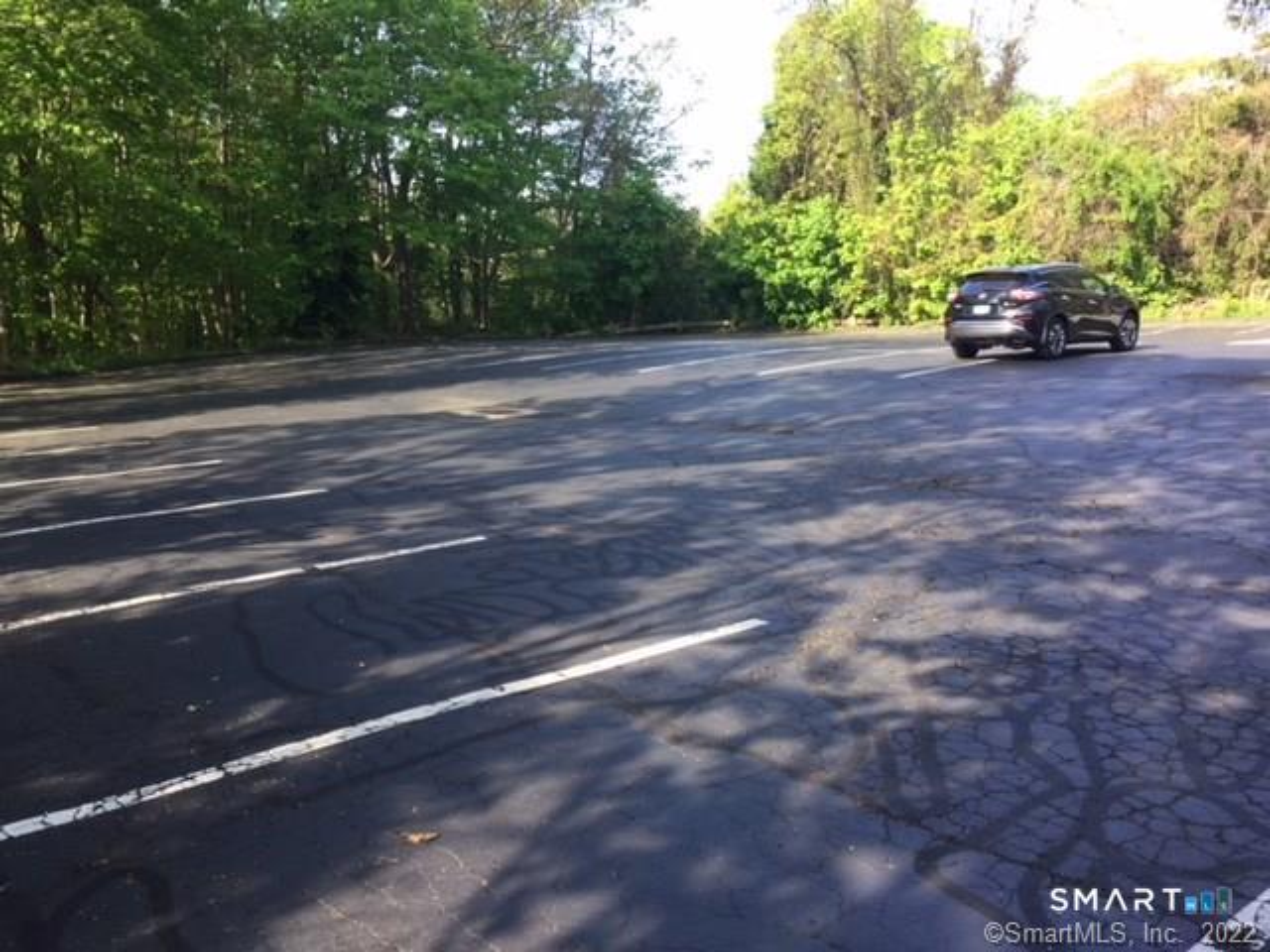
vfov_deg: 45.4
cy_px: 476
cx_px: 635
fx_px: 1137
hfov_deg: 58.4
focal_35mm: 31
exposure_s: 1/120
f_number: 2.4
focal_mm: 3.3
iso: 25
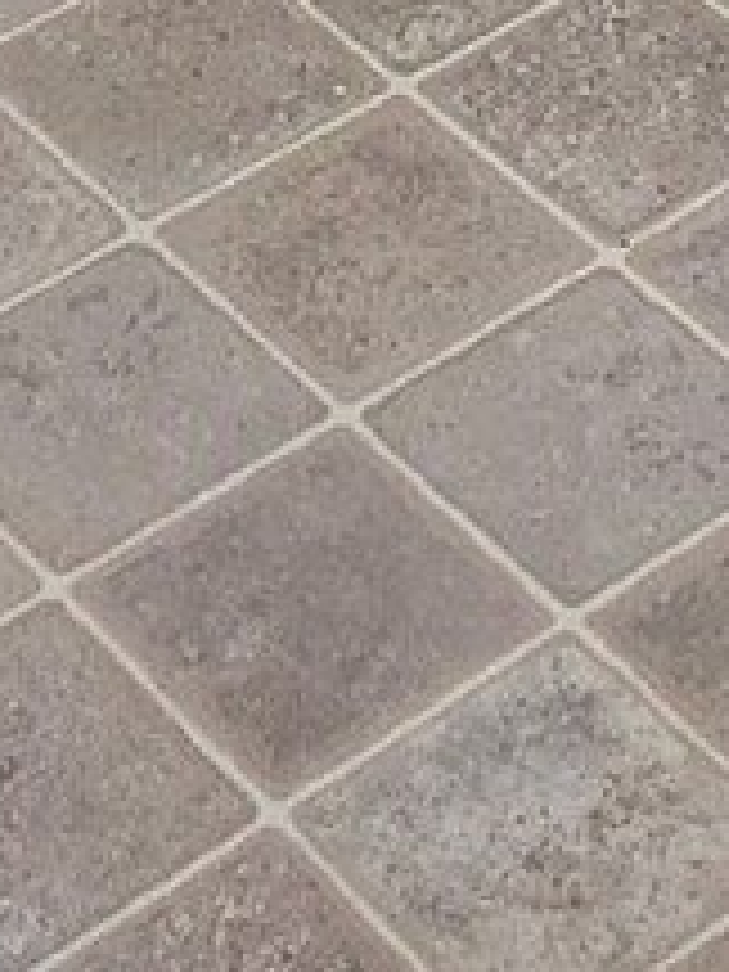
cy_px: -1899
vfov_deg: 9.2
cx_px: 590
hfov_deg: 8.6
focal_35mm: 173
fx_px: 4858
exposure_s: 1/60
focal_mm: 4.3
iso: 250
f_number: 2.4
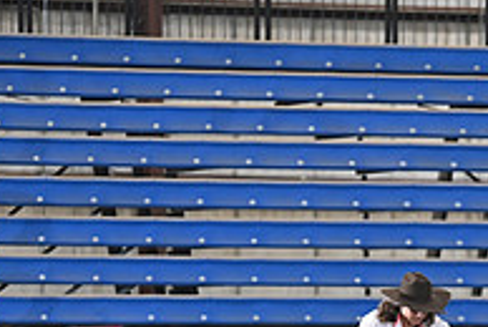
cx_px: 372
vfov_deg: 2.3
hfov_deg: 3.4
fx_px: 8105
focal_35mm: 597
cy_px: 469
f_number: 4
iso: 2500
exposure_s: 1/250
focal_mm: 200
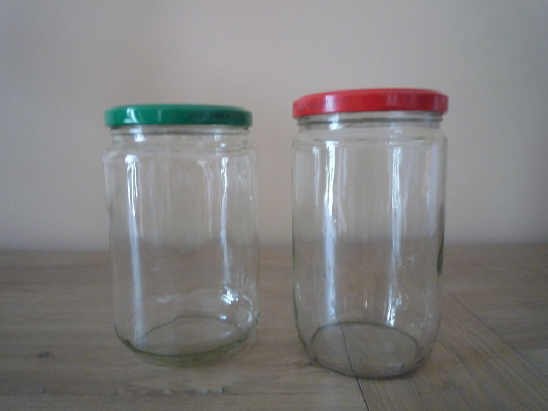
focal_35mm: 25
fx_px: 396
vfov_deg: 54.9
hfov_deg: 69.4
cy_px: 206
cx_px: 274
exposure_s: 1/13
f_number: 2.8
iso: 400
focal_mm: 4.4
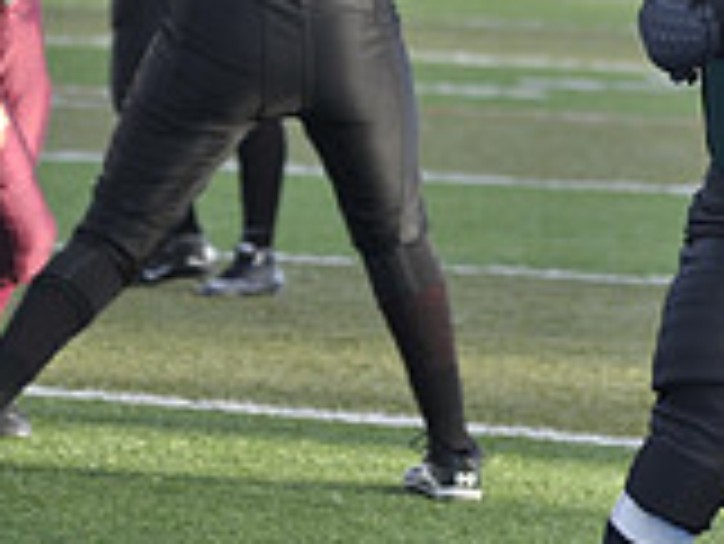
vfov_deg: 2.9
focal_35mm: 518
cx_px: 976
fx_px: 10842
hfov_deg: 3.8
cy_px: 63
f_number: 5
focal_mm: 150
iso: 800
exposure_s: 1/1000
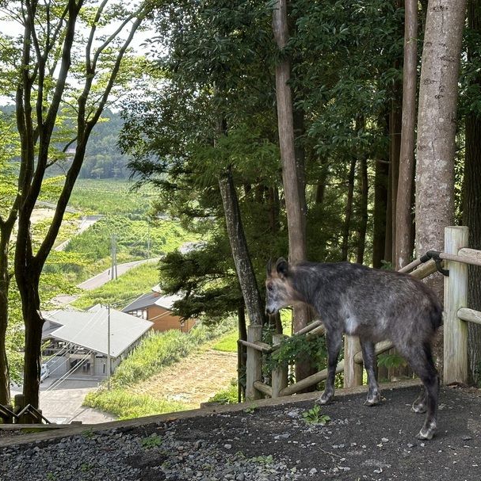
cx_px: 252
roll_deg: +0.4
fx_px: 896
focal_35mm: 57
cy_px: 241
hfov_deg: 30.0
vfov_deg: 30.0
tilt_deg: -5.9
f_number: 1.78
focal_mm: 6.86
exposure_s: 1/341
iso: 64
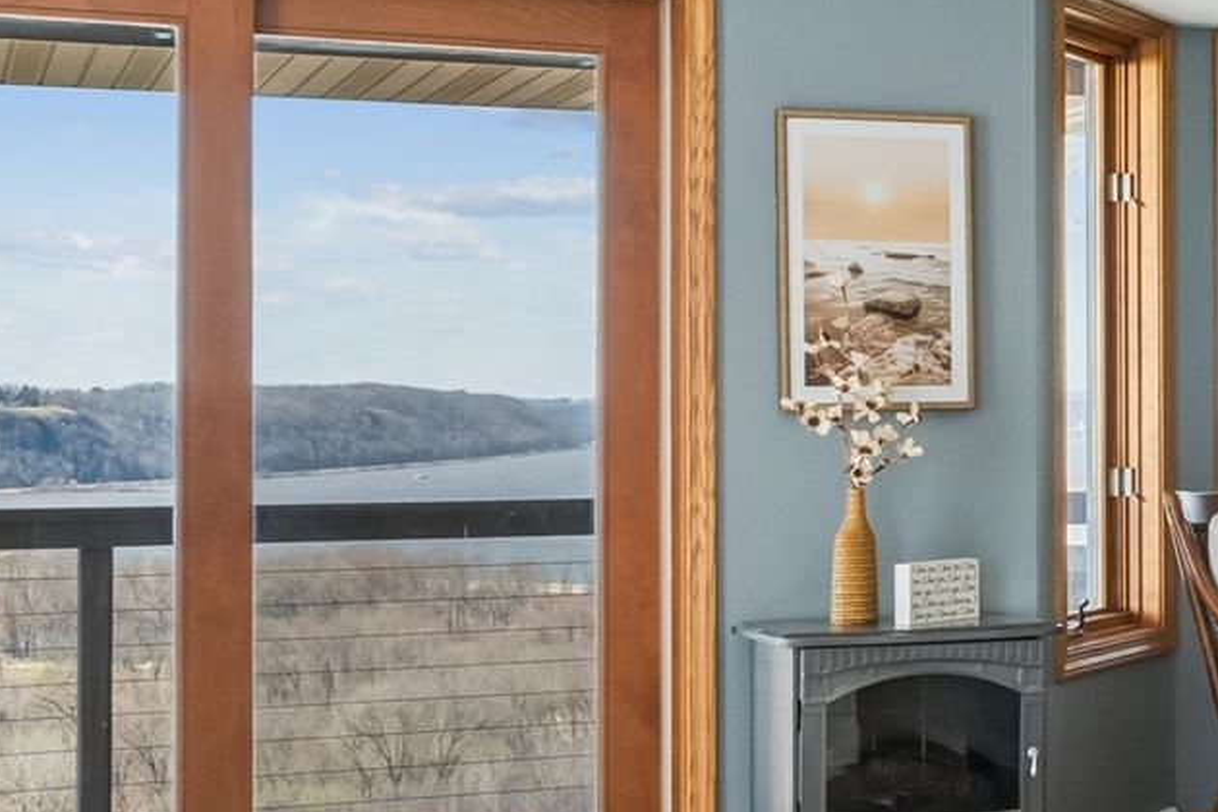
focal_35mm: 78
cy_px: 394
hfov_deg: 24.4
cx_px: 1315
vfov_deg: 17.5
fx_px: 2639
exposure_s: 1/80
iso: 800
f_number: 10
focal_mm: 16
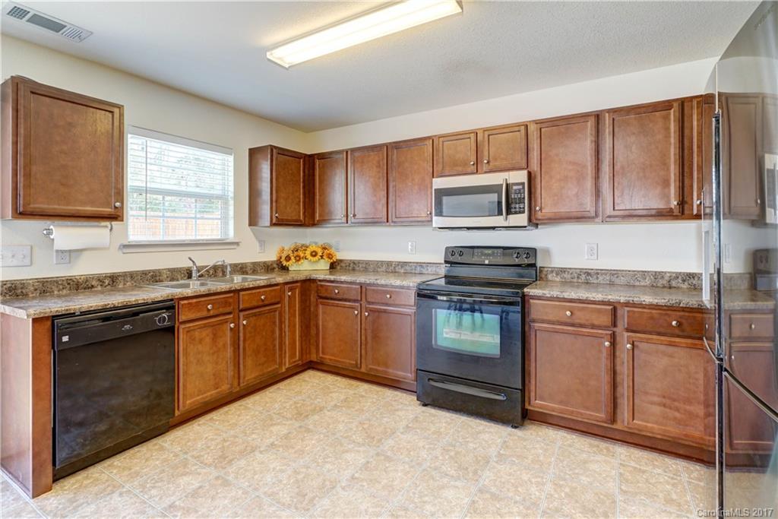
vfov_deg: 73.8
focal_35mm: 16
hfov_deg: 96.7
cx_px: 389
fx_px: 346
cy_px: 260
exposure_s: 1/13
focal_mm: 16
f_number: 6.3
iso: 320
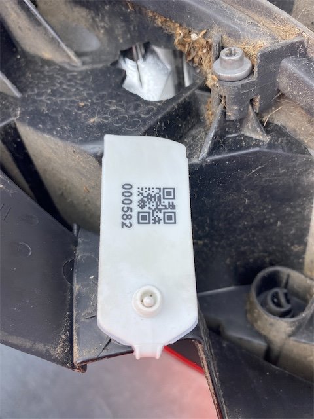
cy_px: 210
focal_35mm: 26
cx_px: 157
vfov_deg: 67.3
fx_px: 314
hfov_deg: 53.1
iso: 32
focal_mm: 4.25
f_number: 1.8
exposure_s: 1/404
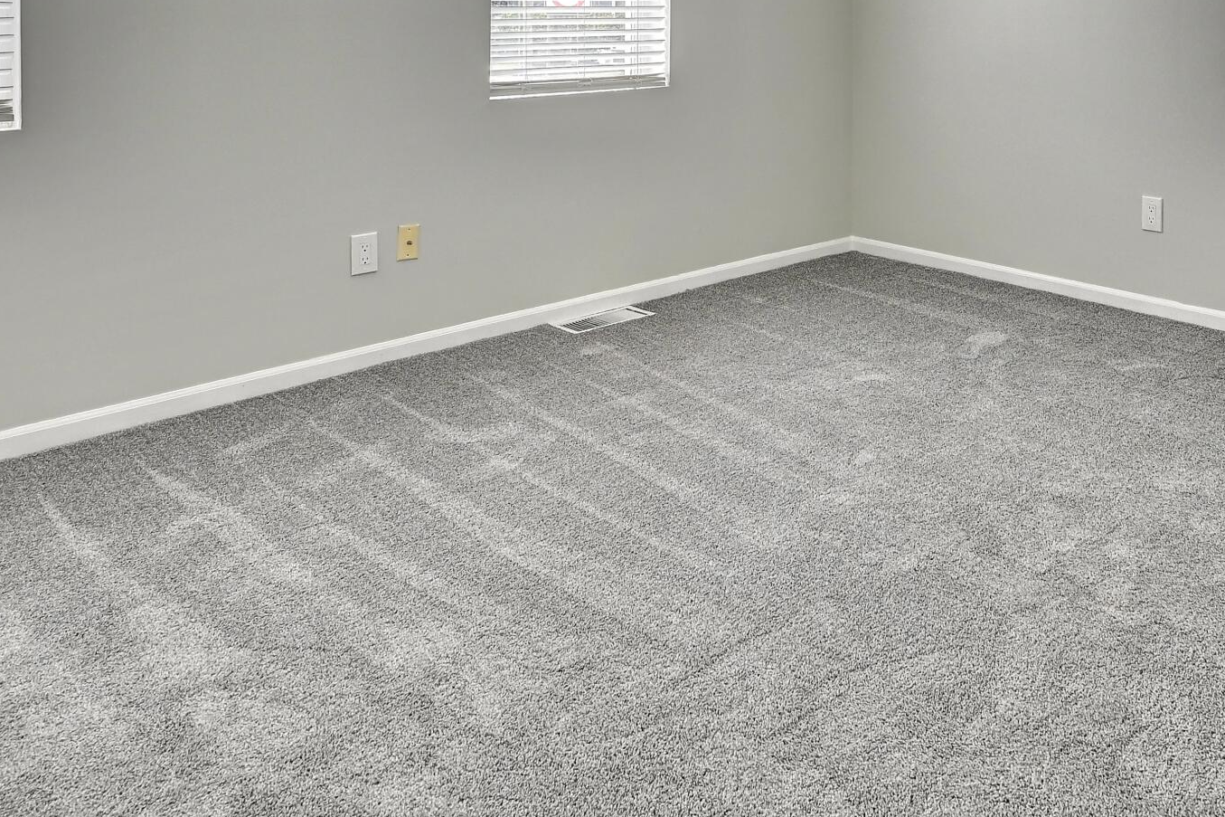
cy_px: 10
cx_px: 870
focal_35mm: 31
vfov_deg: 38.0
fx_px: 1055
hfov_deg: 58.1
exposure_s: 1/40
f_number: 8
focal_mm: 14
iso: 400
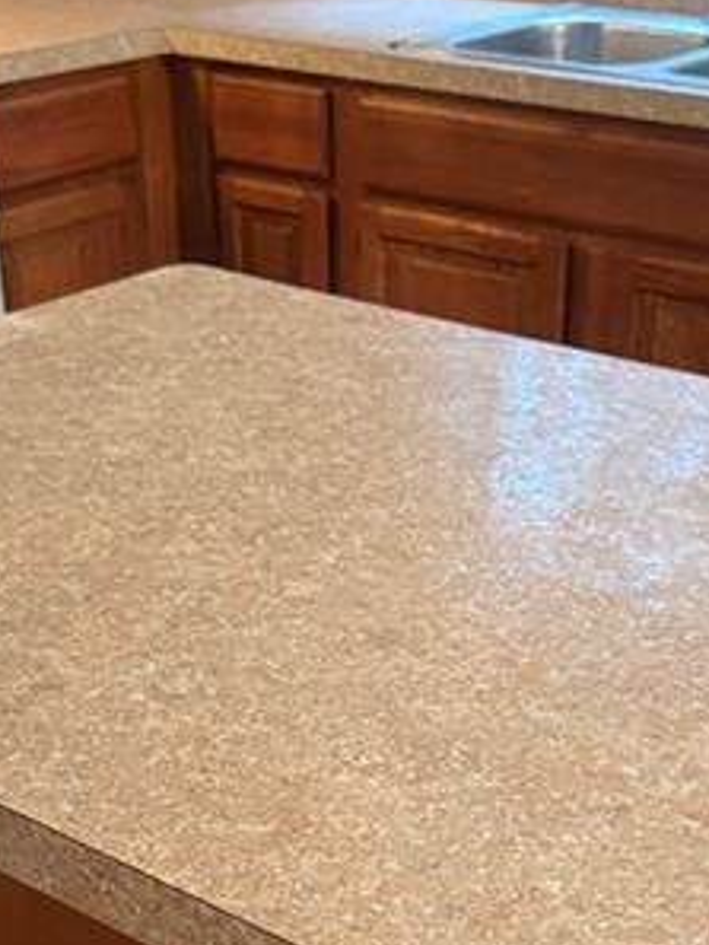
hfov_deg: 23.7
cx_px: 369
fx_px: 1692
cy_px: 764
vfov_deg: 30.4
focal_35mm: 62
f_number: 1.78
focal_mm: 6.76
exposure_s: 1/60
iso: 640
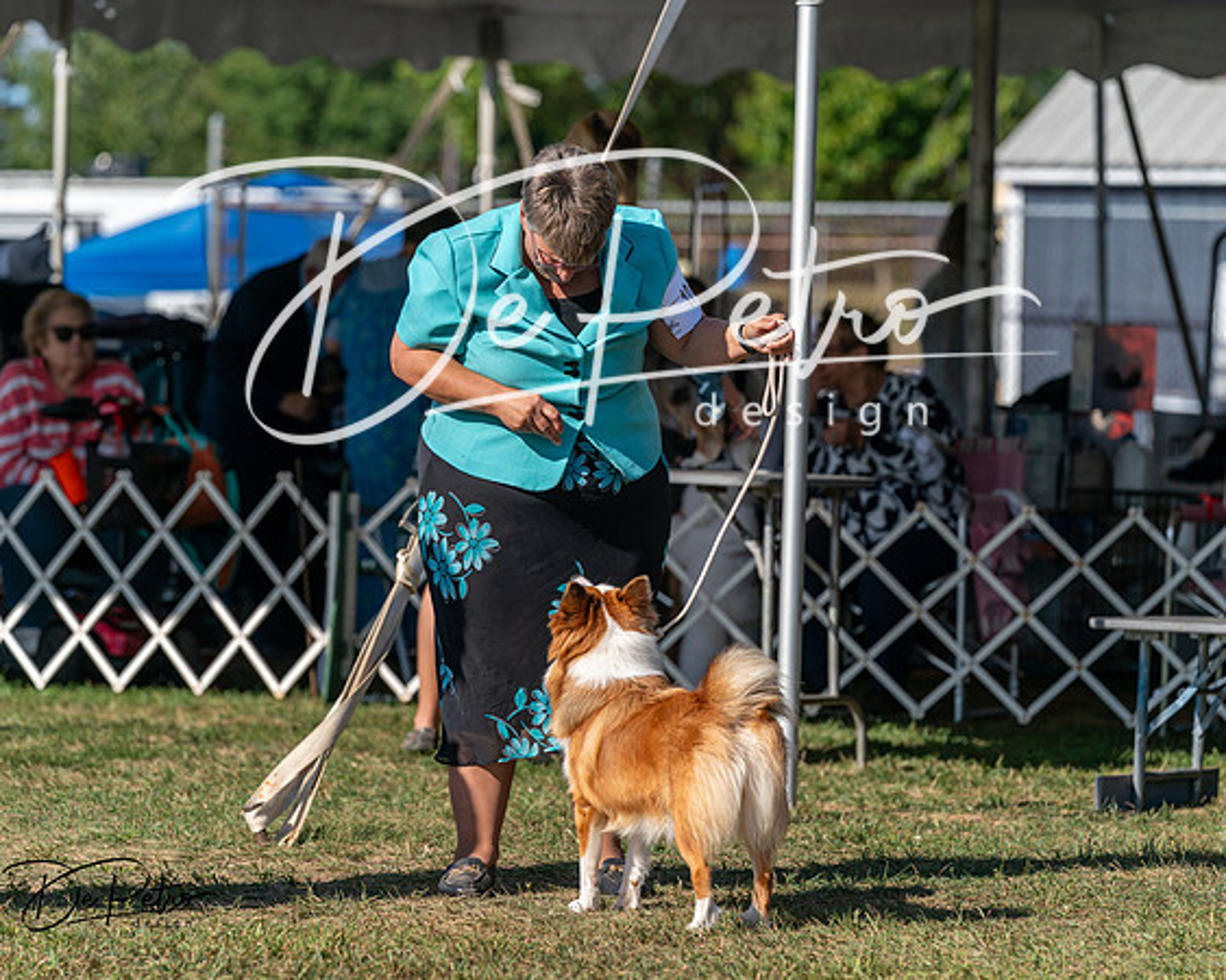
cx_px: 613
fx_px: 7067
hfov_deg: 9.9
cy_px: 490
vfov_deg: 7.9
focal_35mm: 195
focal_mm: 173
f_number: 4.5
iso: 100
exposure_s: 1/1250
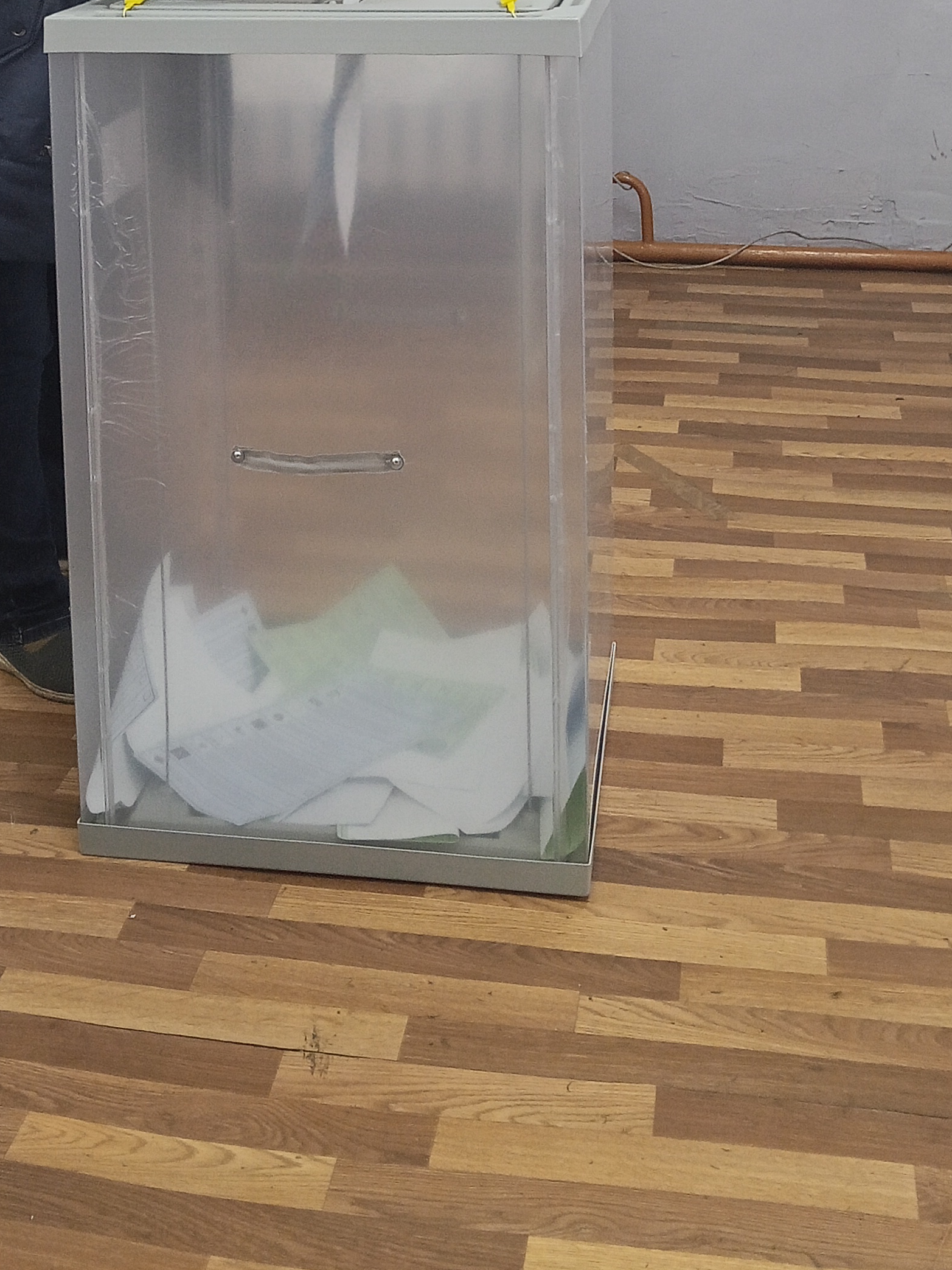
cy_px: 84
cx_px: 301
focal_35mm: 53
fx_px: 1944
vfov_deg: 33.9
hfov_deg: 27.3
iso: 500
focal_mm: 3.98
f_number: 1.8
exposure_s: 1/50
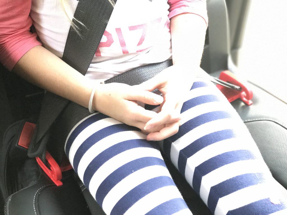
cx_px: 144
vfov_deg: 25.7
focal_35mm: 57
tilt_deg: -47.3
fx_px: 473
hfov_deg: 33.8
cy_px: 108
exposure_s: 1/60
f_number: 2.8
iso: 400
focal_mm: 6.6
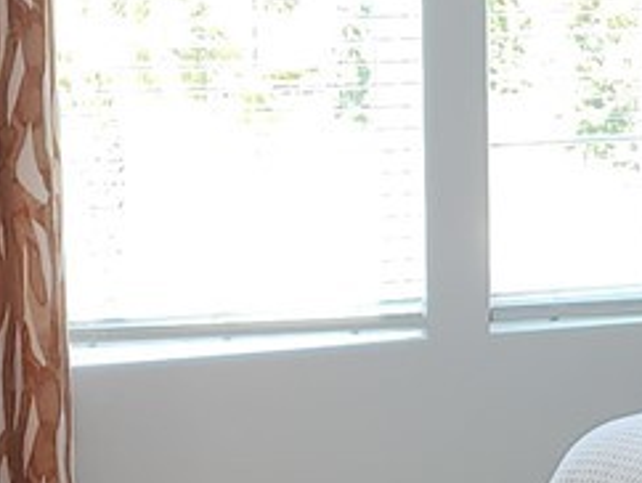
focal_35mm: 152
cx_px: 464
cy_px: 345
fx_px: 2822
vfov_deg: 9.8
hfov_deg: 12.9
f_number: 1.8
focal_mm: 6.4
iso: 32
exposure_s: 1/60
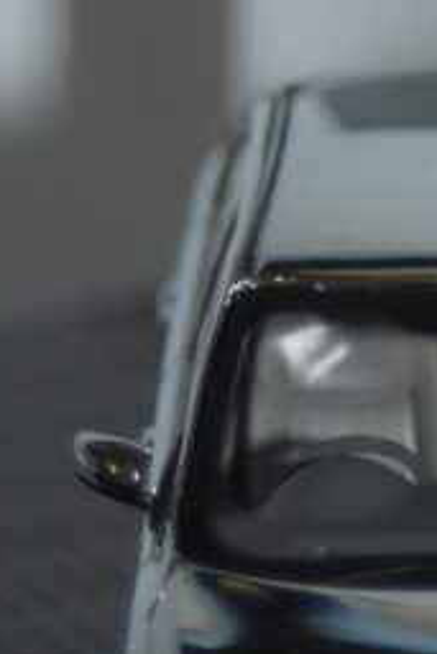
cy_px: 531
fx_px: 5746
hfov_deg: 4.3
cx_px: 493
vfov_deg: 6.5
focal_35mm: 316
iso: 200
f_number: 5.6
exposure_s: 1/60
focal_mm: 60
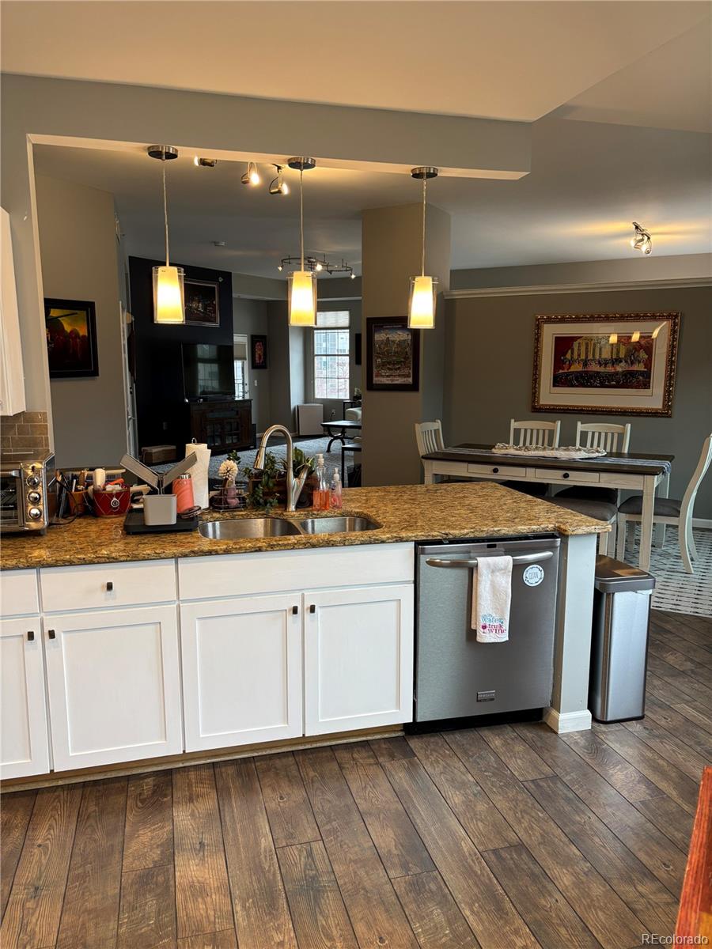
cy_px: 474
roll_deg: -0.7
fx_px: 713
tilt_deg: -9.7
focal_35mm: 26
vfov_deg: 67.3
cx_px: 356
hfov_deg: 53.1
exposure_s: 1/60
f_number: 1.6
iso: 80
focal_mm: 5.96
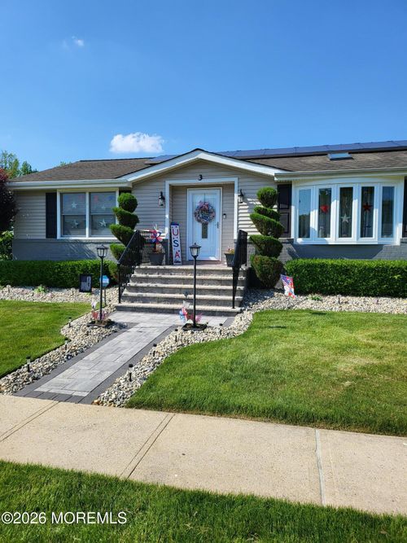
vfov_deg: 71.6
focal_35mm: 24
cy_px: 272
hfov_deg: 56.8
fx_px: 376
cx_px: 204
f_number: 1.8
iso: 40
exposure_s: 1/2327
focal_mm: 5
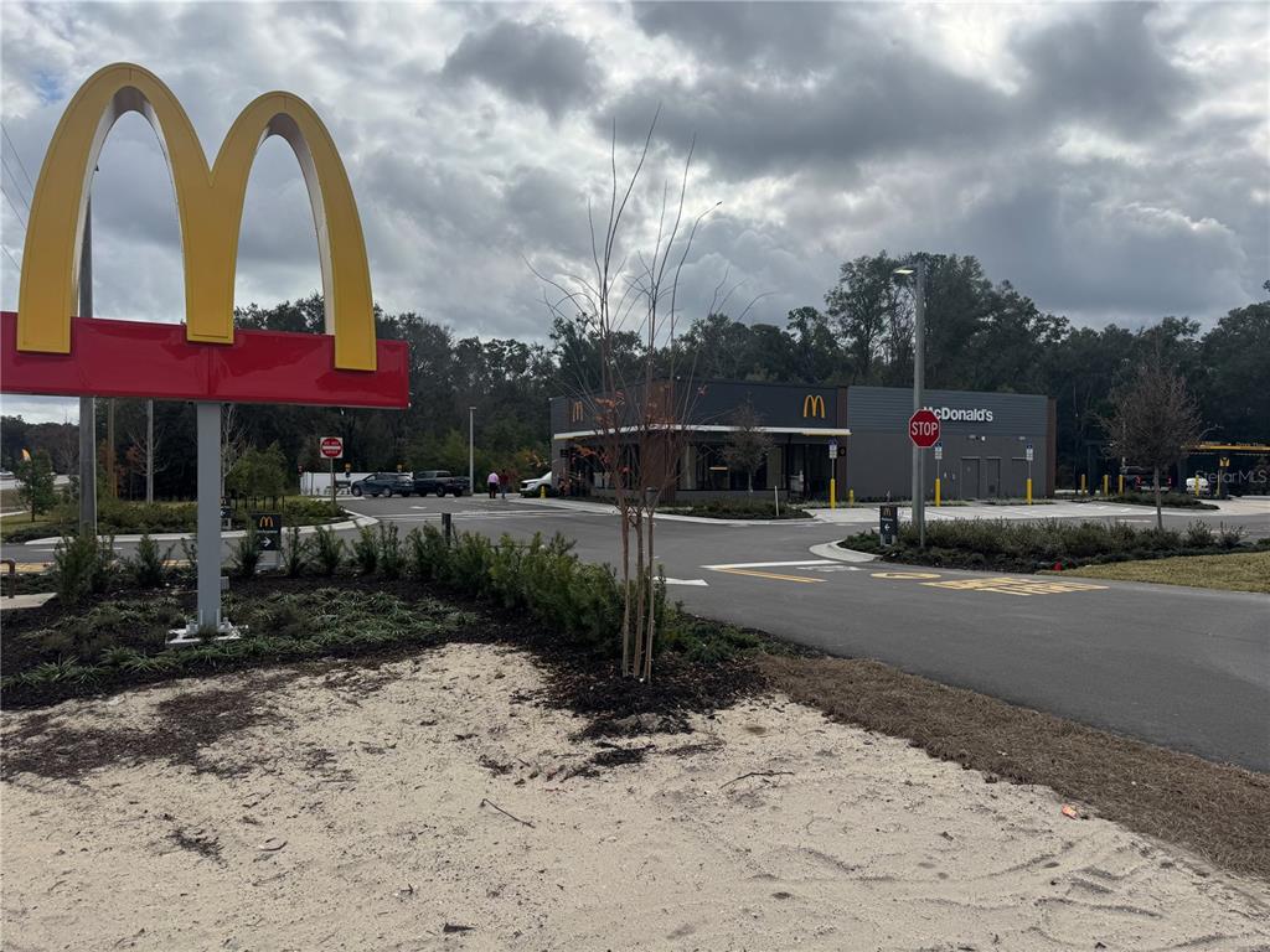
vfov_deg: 56.8
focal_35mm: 24
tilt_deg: -1.8
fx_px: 881
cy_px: 476
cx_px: 635
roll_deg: -1.0
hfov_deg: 71.6
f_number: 1.78
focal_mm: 6.76
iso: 80
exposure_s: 1/7937
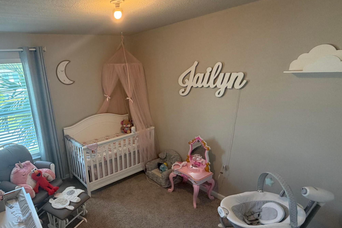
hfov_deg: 78.1
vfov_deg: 59.0
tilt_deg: -19.9
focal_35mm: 21
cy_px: 137
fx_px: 199
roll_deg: +4.8
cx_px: 109
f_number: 2.2
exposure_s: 1/60
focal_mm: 2.22
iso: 200
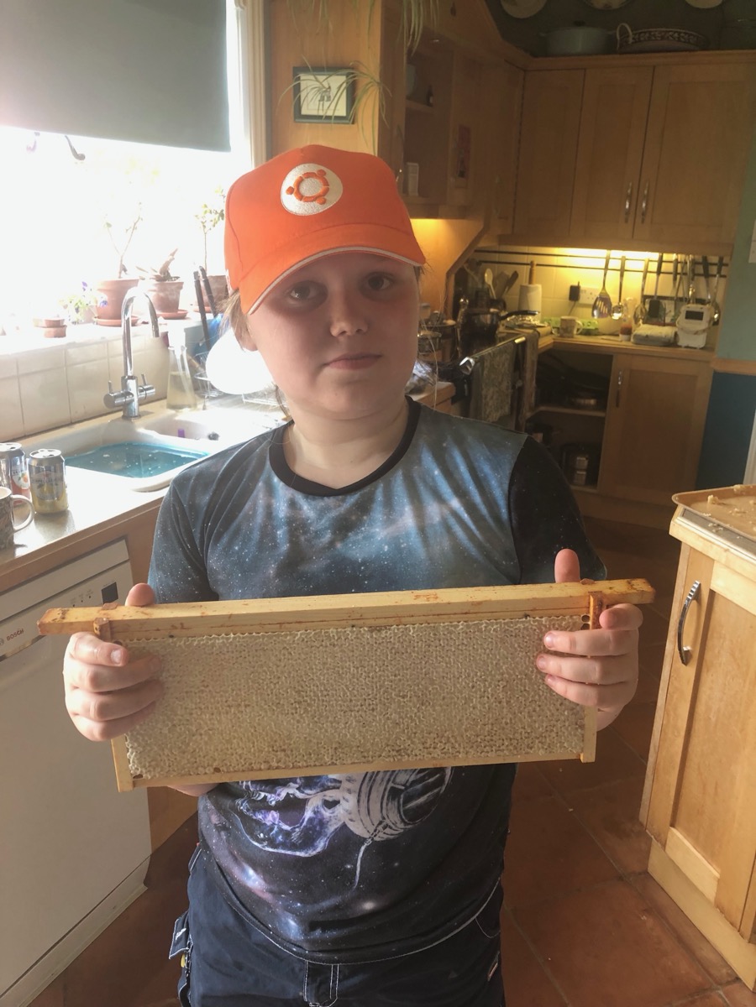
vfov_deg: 63.4
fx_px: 815
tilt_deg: -18.3
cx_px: 378
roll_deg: -1.9
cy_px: 504
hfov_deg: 49.7
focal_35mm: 28
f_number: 1.8
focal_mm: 3.99
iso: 40
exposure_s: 1/20
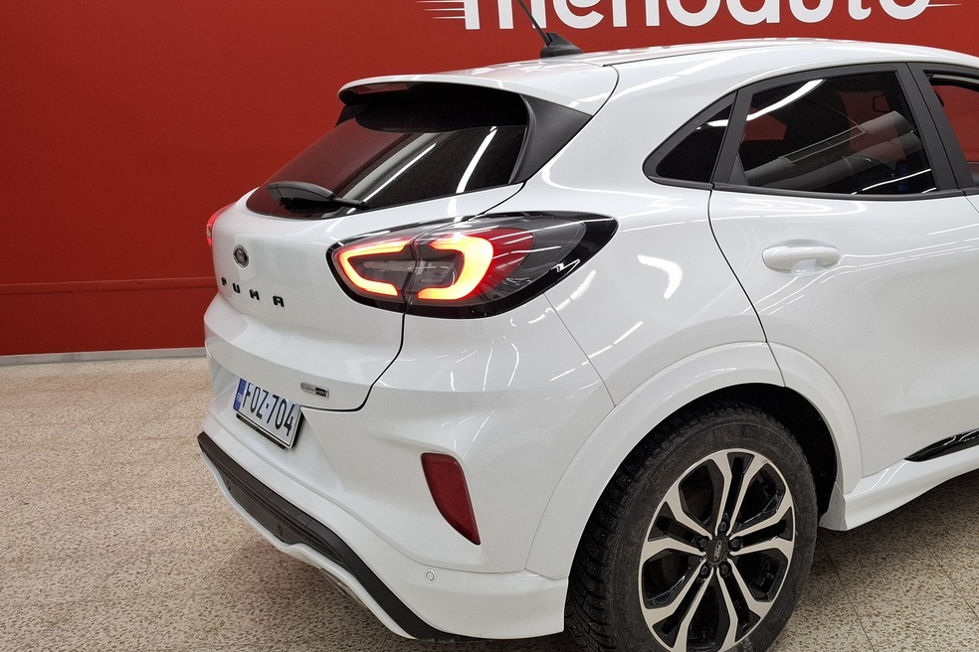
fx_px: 952
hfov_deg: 52.7
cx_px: 697
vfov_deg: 37.8
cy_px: 294
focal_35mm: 35
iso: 125
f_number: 1.8
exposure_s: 1/120
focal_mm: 5.54
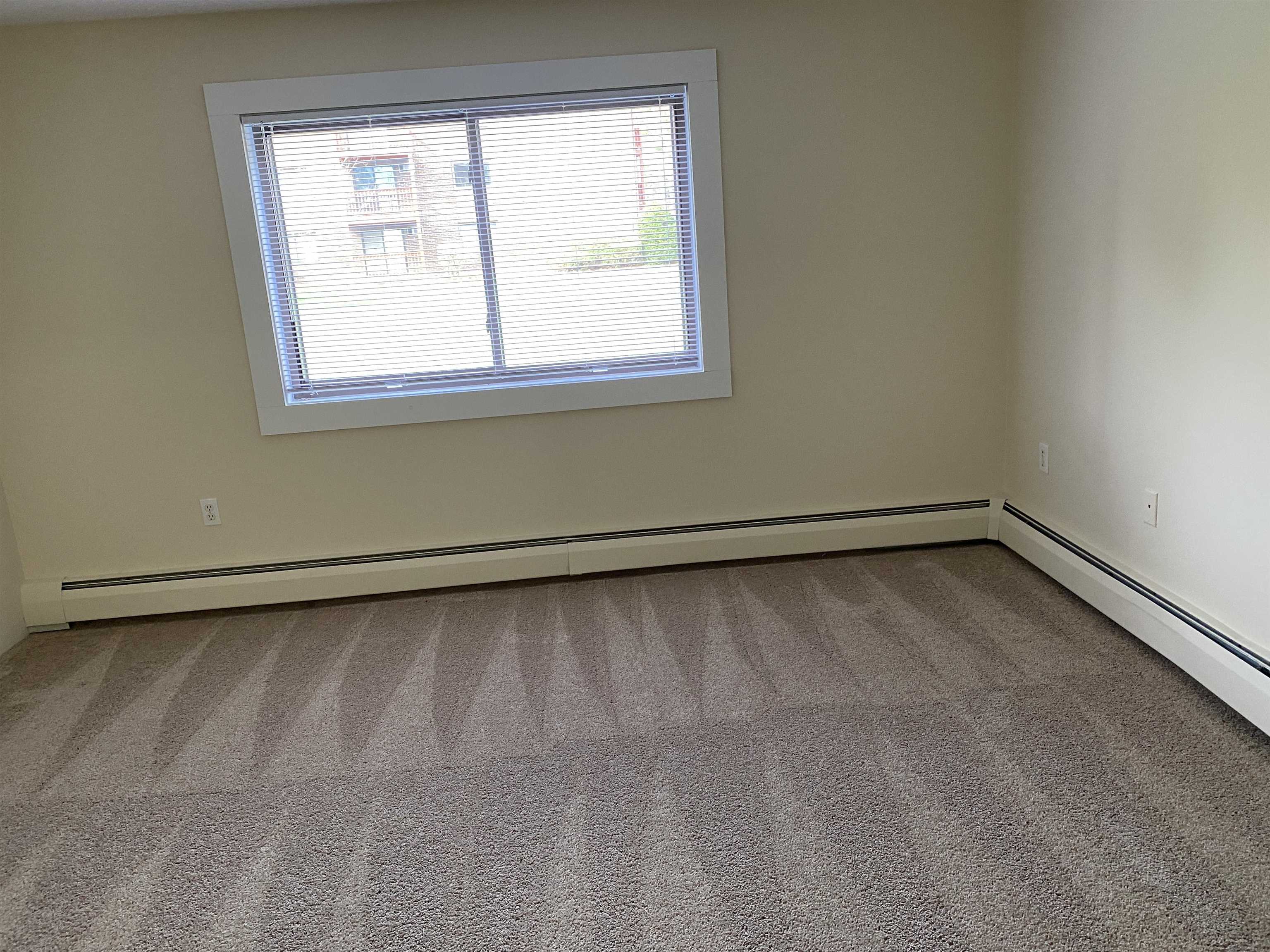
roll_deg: +4.0
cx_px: 635
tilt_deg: -12.1
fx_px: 954
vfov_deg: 53.1
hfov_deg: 67.3
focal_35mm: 26
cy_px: 476
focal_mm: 4.25
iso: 160
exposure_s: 1/60
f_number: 1.8
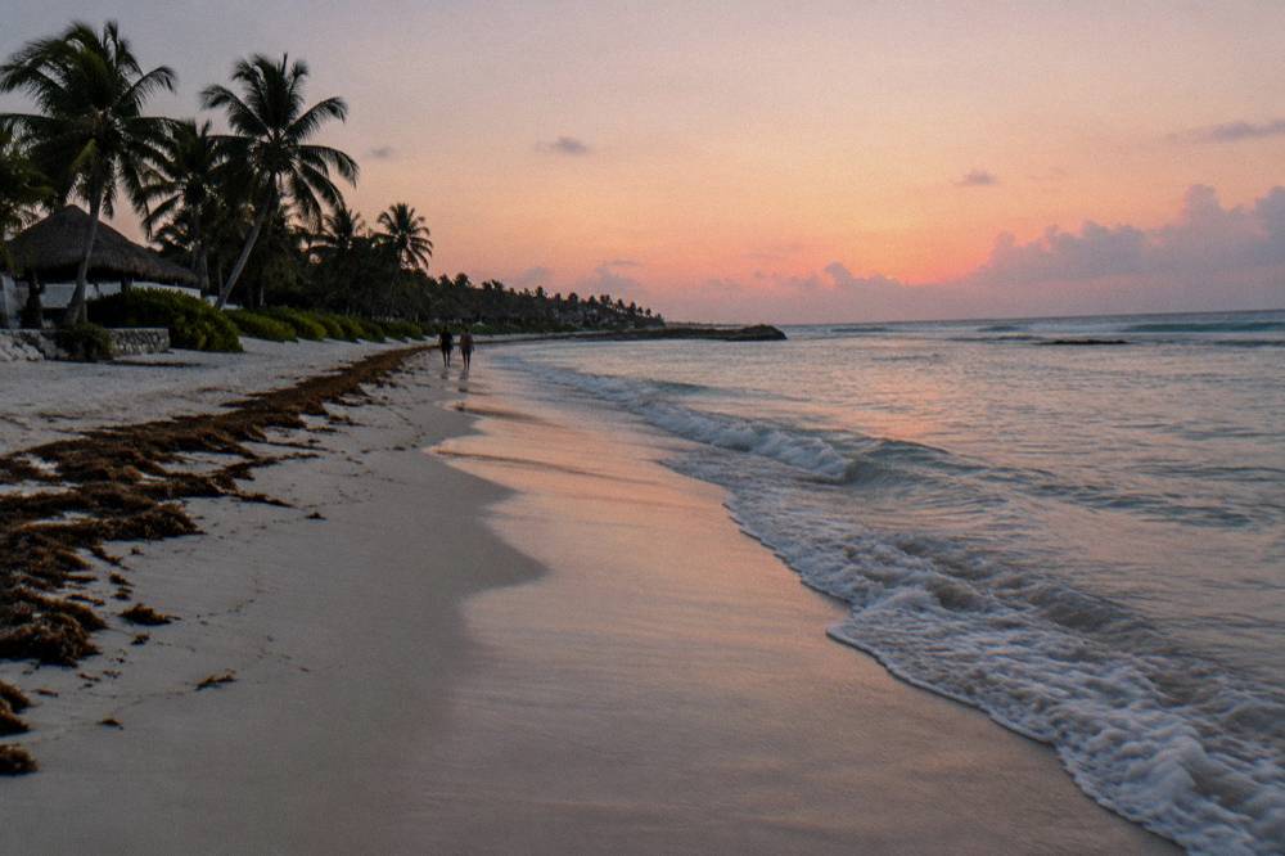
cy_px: 428
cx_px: 642
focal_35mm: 49
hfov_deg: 40.4
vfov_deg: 27.5
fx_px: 1748
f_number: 3.5
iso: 4000
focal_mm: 49
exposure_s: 1/80
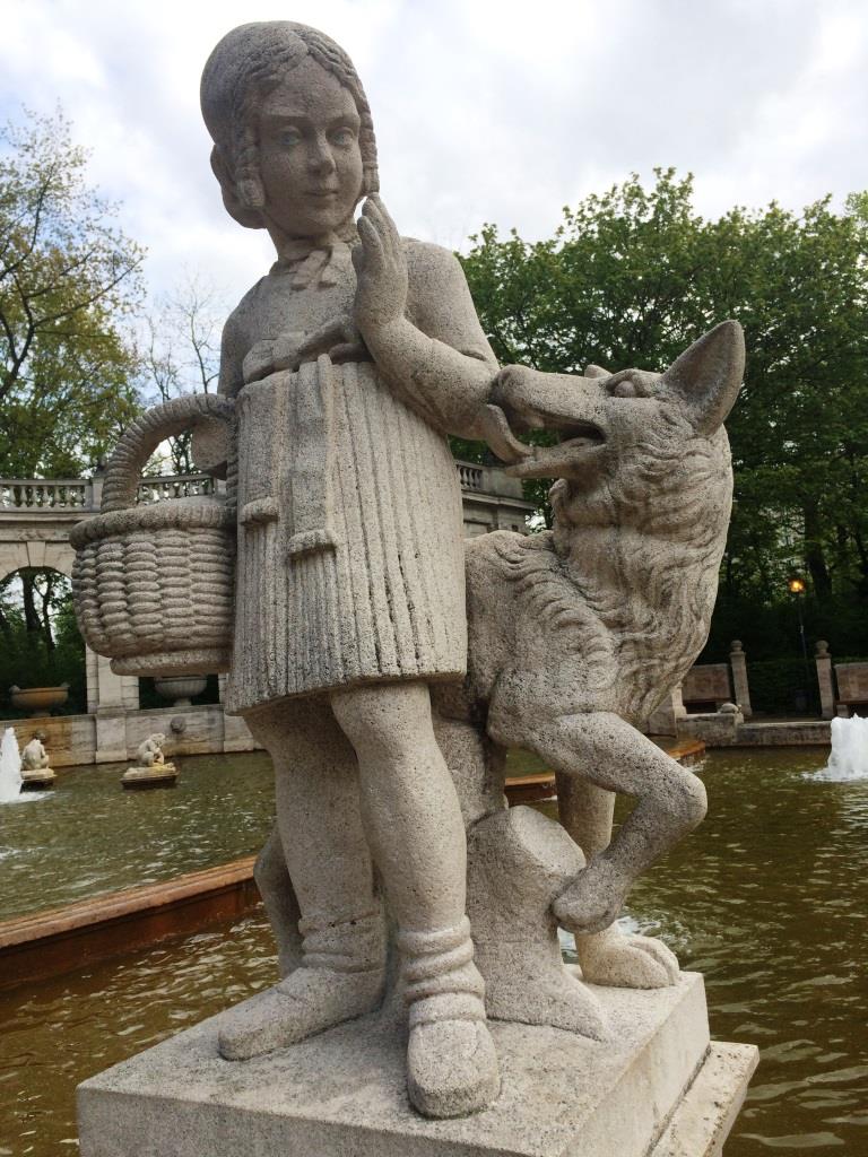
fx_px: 970
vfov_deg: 61.7
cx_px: 434
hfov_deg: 48.2
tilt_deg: +5.1
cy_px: 578
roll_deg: +5.3
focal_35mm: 29
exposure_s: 1/954
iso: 32
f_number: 2.2
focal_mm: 4.15
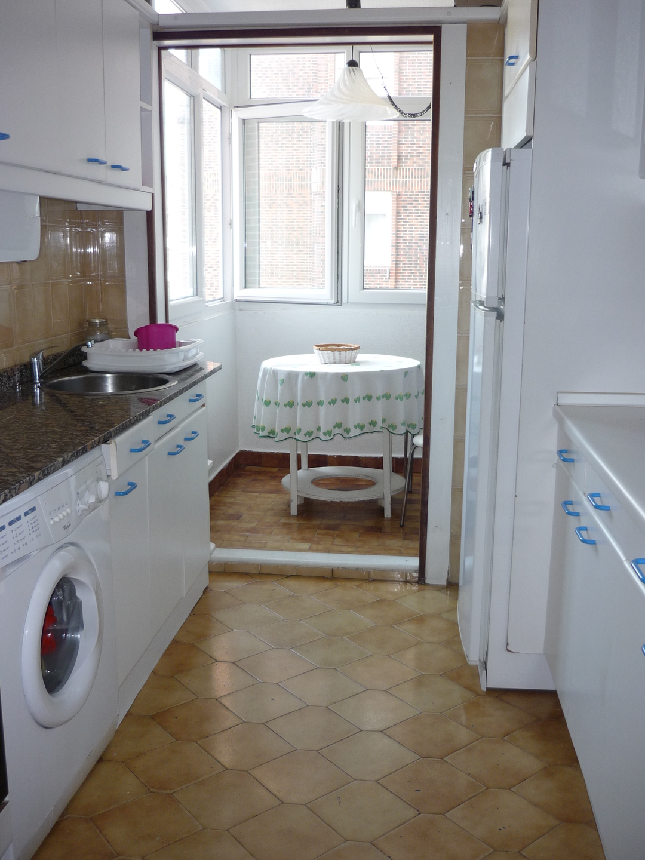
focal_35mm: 33
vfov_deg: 55.4
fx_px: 820
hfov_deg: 42.9
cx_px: 322
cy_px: 430
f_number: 2.8
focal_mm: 5.5
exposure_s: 1/30
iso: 100
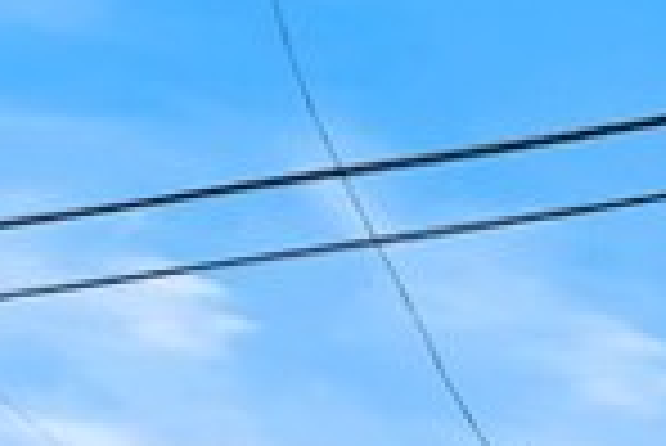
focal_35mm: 104
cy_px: 1439
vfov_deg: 9.5
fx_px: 1926
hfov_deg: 13.1
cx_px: 1724
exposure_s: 1/200
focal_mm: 10
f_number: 11
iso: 100
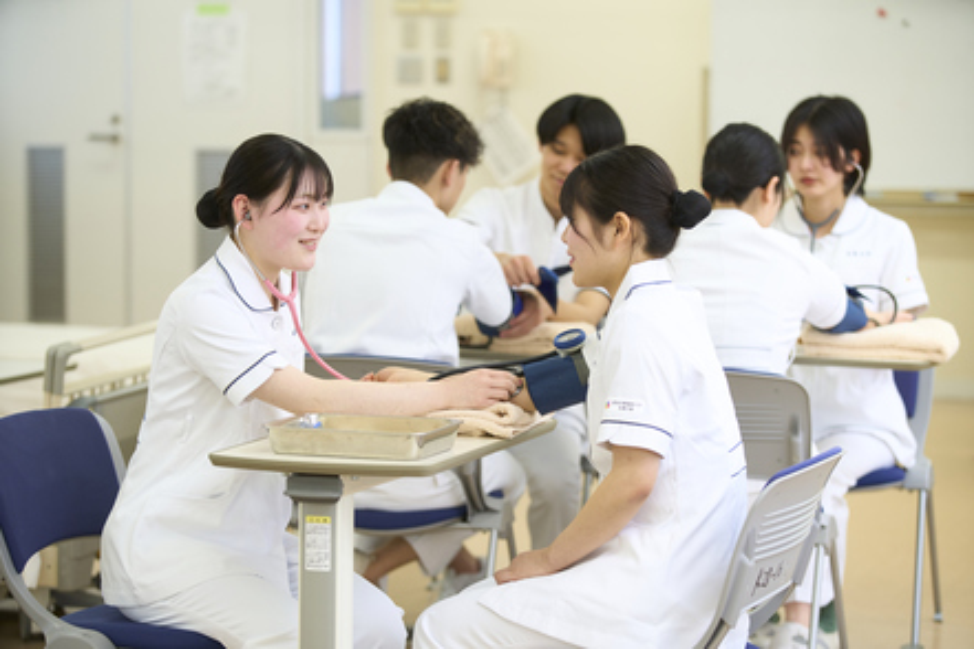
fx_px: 2976
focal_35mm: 110
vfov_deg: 12.5
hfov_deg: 18.6
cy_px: 324
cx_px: 487
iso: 400
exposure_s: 1/200
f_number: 3.2
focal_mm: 110
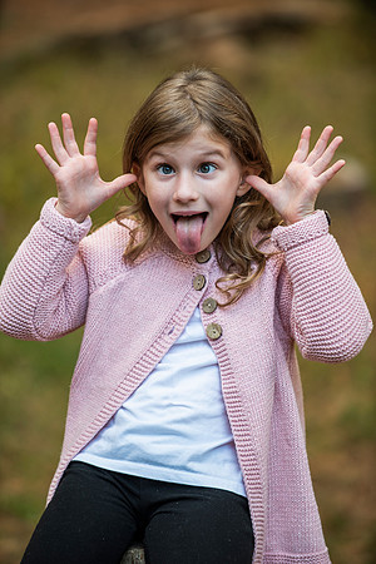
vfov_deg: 11.7
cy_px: 282
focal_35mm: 175
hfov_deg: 7.8
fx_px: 2741
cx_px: 188
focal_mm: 175
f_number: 3.5
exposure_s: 1/160
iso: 250
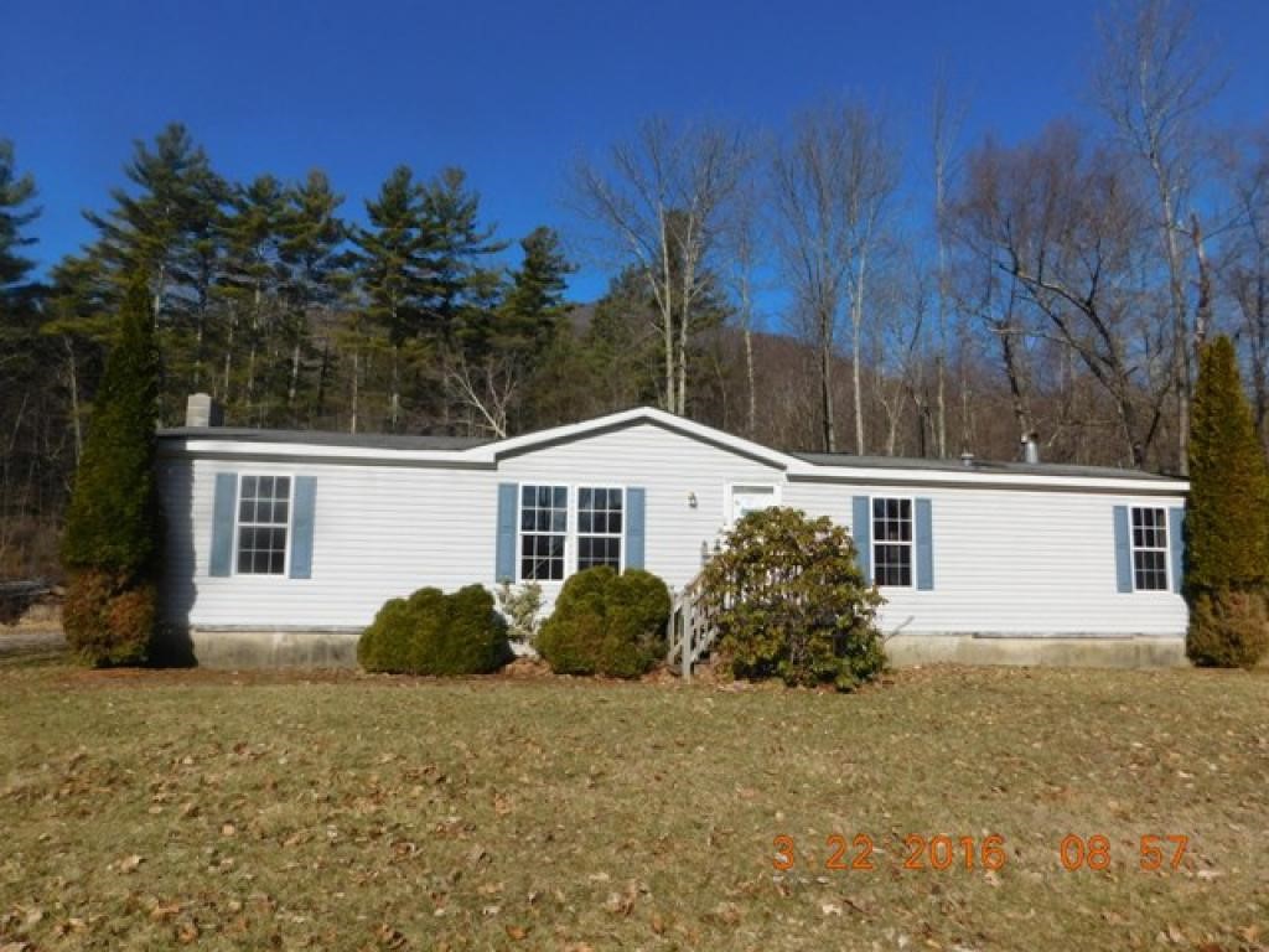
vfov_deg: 58.9
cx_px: 634
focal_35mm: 23
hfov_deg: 73.9
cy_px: 476
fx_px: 843
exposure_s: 1/800
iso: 125
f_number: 6
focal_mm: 4
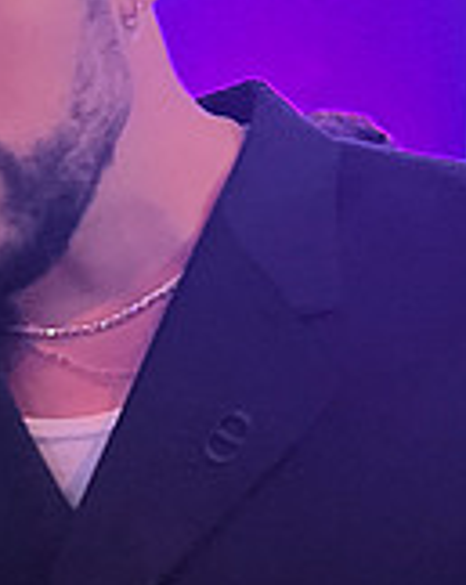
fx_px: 1573
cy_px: 552
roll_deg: -0.3
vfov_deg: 20.5
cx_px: -240
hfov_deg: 15.5
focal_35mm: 91
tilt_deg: -6.0
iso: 1000
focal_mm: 5.7
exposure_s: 1/30
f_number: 1.5
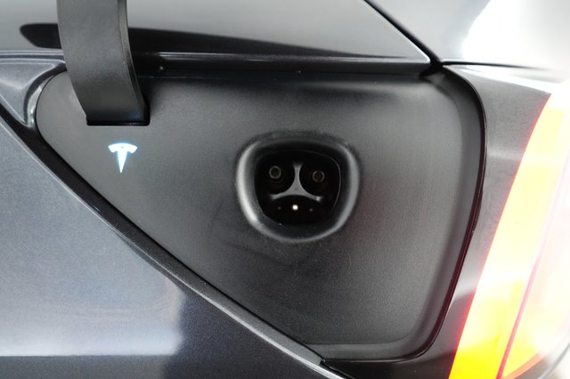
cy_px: 190
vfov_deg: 53.1
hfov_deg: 73.8
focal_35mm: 24
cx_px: 285
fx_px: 380
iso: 6400
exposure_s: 1/100
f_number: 2.8
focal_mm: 24
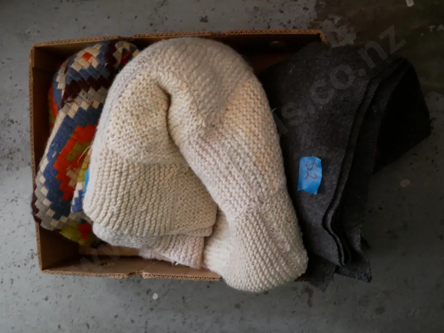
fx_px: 590
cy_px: 166
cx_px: 222
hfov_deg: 41.2
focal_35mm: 46
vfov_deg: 31.5
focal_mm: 23
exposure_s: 1/15
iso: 3200
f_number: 4.3
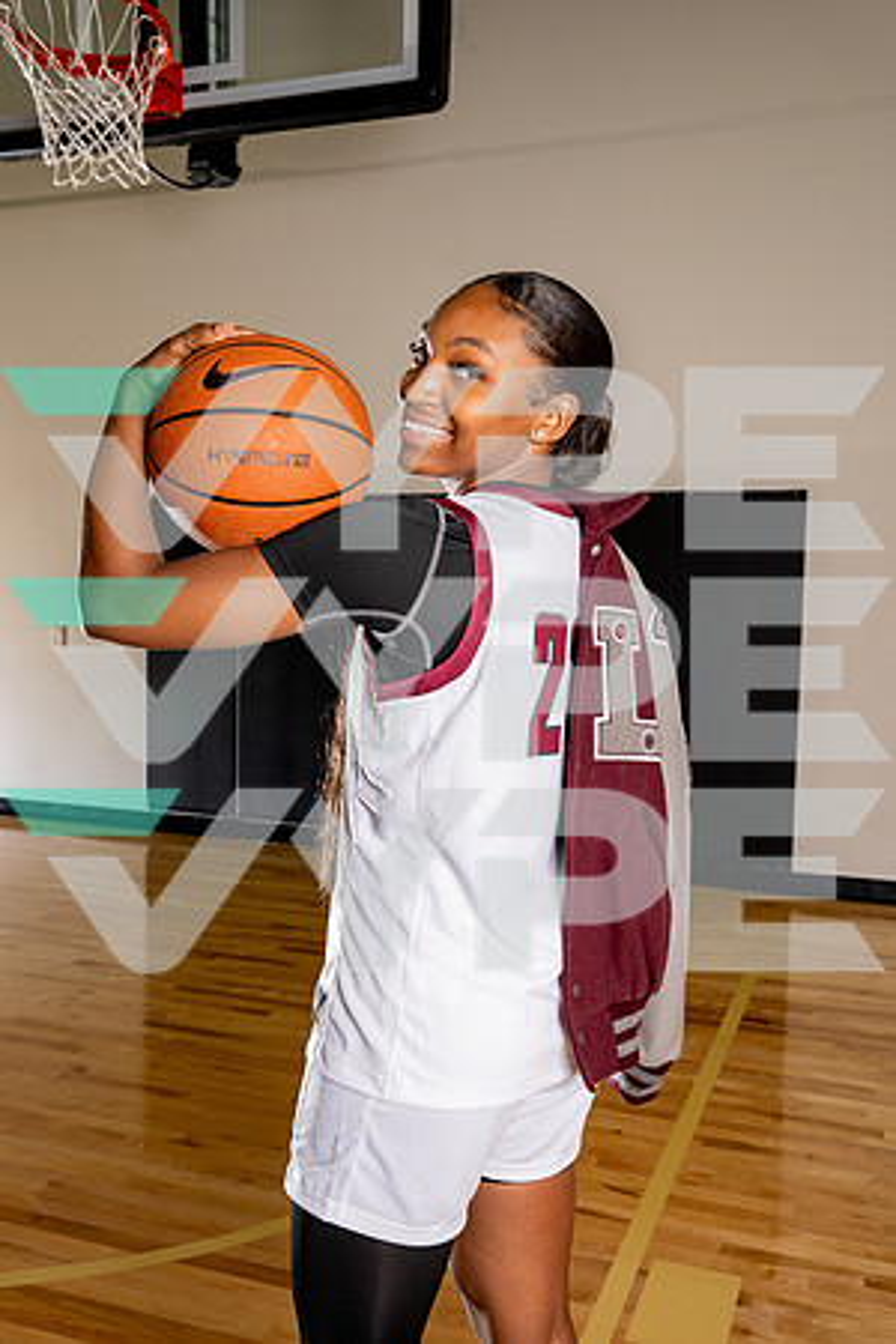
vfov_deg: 57.8
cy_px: 672
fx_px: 1217
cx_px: 448
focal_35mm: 33
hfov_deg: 40.4
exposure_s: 1/200
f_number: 7.1
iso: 640
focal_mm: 32.6
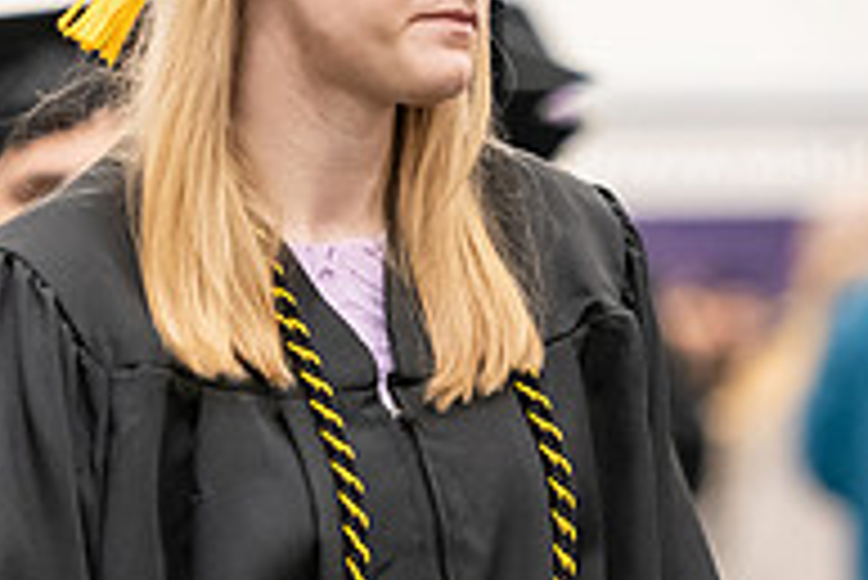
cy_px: 259
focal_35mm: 450
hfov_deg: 4.6
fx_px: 10858
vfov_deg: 3.1
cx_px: 369
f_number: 3.2
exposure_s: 1/200
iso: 3200
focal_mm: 150
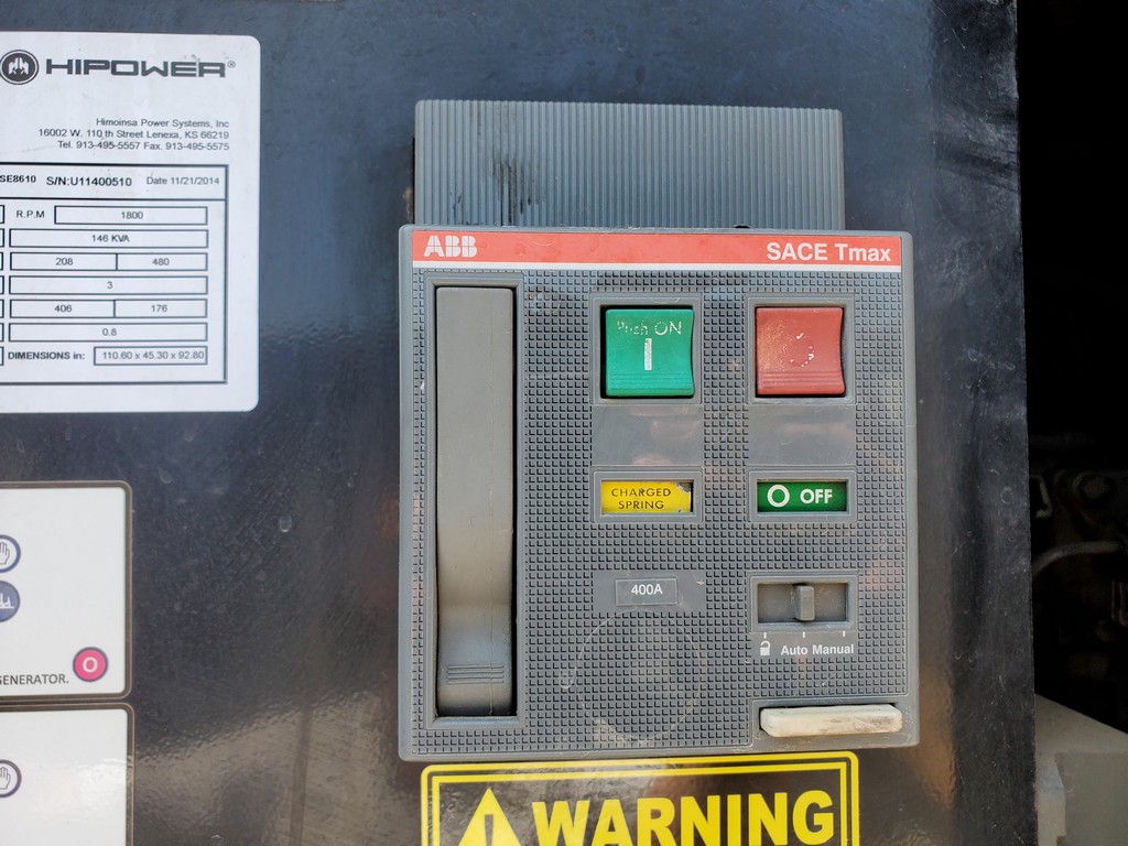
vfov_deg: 53.1
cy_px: 423
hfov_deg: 67.3
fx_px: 847
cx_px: 564
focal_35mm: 26
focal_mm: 4.3
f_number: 2.4
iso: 50
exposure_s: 1/393
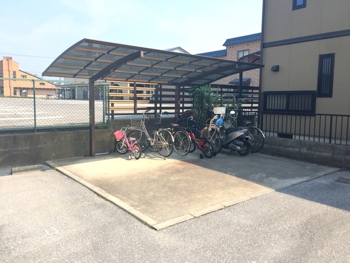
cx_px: 175
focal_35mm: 29
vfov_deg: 48.2
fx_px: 293
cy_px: 132
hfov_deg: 61.7
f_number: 2.2
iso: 32
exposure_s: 1/1721
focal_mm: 4.15
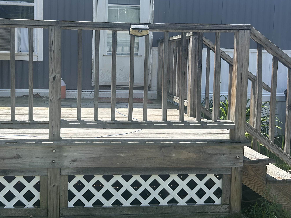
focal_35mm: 40
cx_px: 99
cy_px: 73
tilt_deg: -4.3
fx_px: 336
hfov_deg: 46.1
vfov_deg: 35.6
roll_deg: -1.5
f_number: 1.5
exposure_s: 1/2123
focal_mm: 5.7
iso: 50
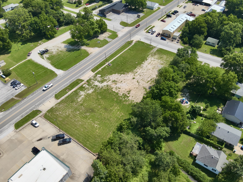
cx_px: 122
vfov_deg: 56.8
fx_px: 168
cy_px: 91
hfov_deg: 71.6
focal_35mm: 24
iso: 100
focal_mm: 4.4
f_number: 2.8
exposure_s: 1/1500
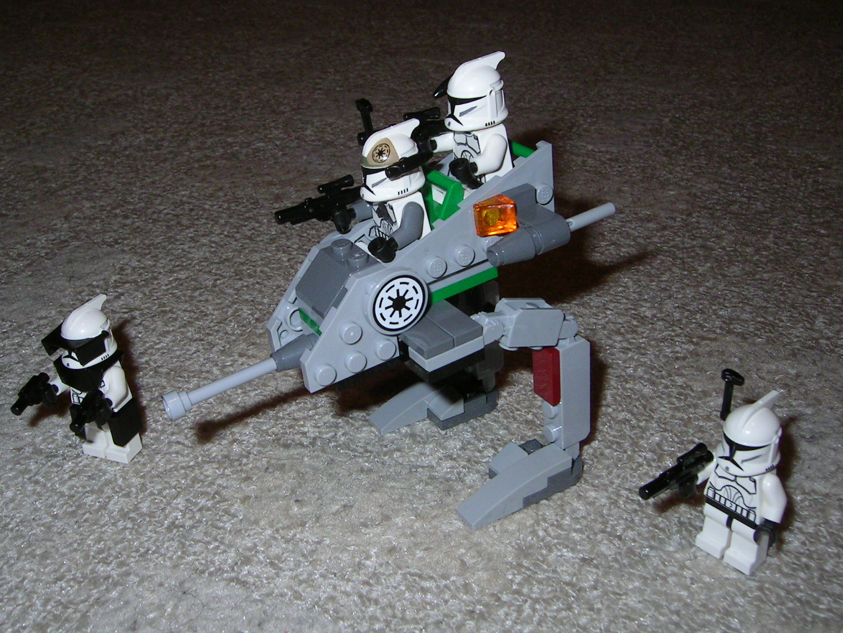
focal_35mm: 38
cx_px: 399
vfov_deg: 37.7
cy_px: 303
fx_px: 925
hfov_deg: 49.0
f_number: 4.8
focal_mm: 5.6
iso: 100
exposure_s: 1/30
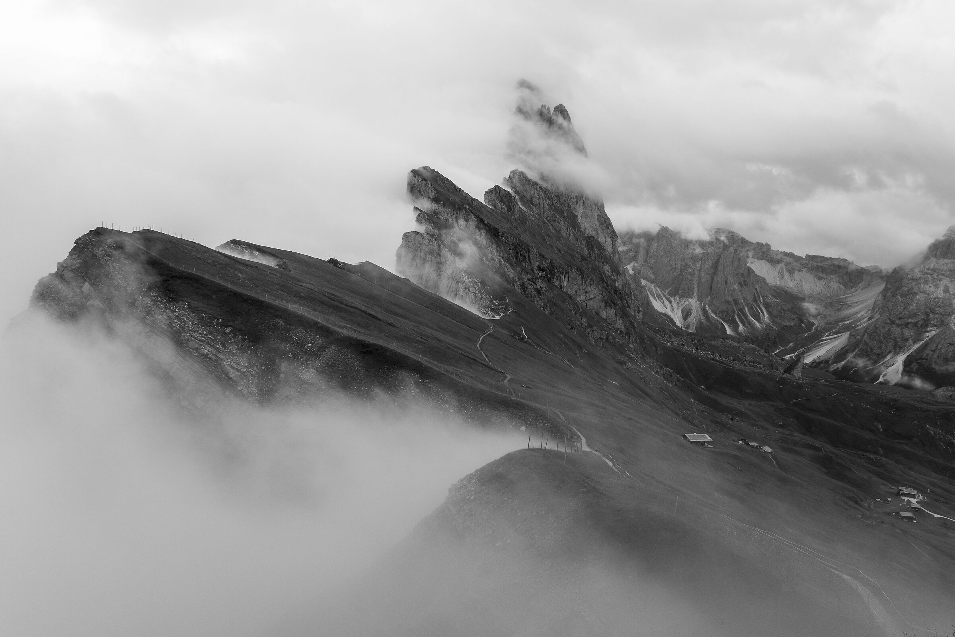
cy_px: 318
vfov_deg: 45.0
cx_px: 478
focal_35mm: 29
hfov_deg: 63.7
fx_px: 769
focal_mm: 19.2
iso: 400
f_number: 11
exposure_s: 1/105
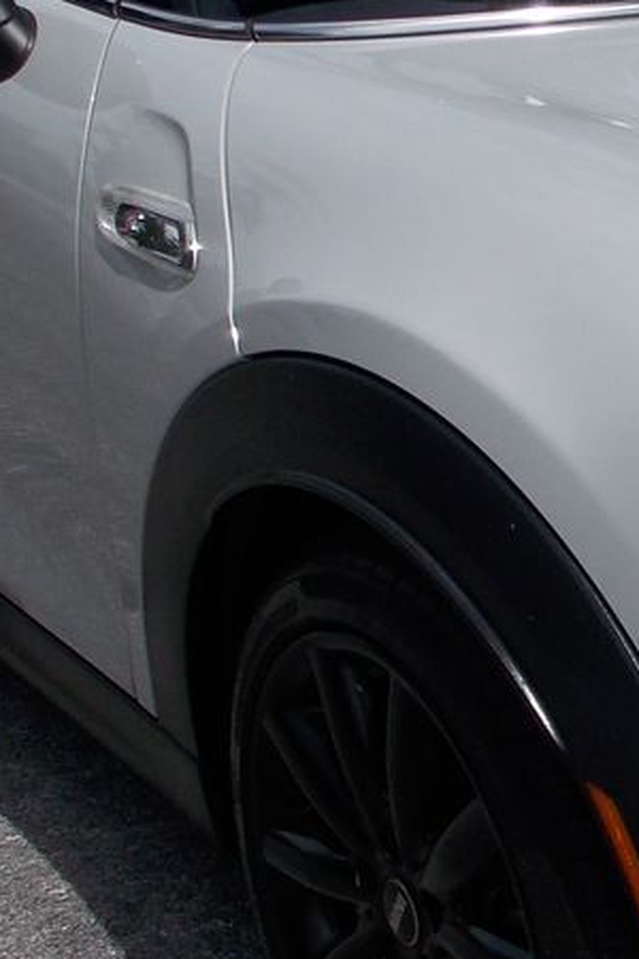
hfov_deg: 15.5
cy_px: 422
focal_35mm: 85
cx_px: 760
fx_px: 2263
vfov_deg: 23.9
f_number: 3.1
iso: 80
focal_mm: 4
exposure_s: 1/1500
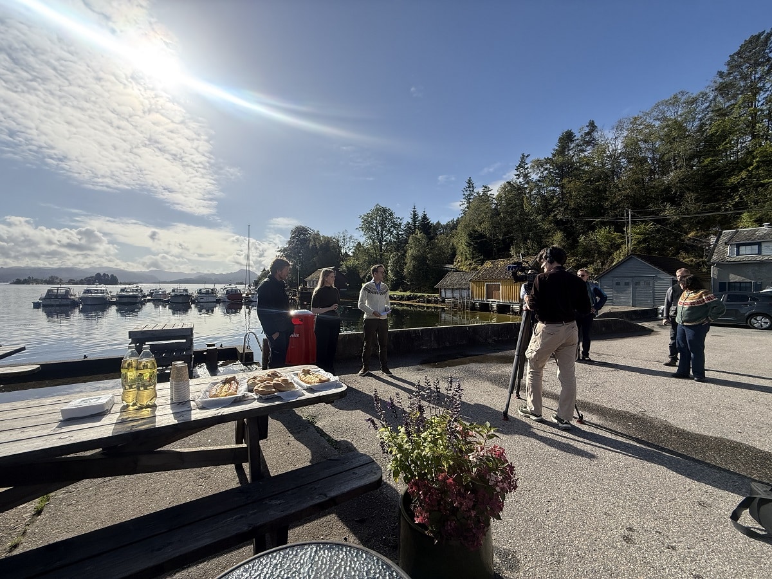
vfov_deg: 85.7
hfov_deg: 102.1
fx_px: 312
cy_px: 290
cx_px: 386
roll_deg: -0.9
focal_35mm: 14
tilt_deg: -0.3
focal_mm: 2.22
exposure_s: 1/2506
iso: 64
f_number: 2.2
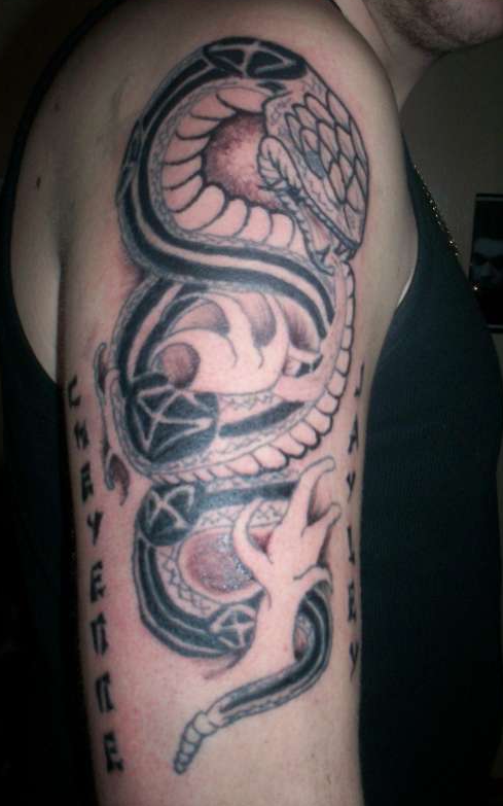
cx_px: 279
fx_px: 856
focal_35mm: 39
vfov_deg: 50.4
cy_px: 397
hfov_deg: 32.7
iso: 140
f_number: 4.5
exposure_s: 1/60
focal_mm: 6
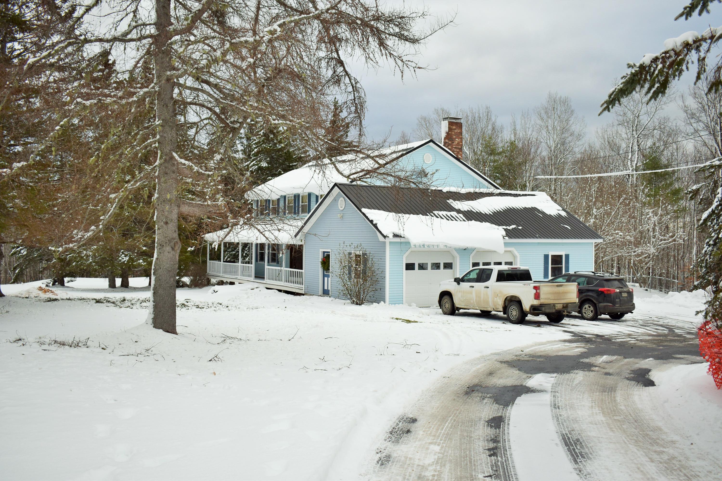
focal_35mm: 36
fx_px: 722
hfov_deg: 53.1
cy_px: 240
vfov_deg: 36.9
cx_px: 361
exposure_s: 1/800
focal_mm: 24
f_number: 3.8
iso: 200
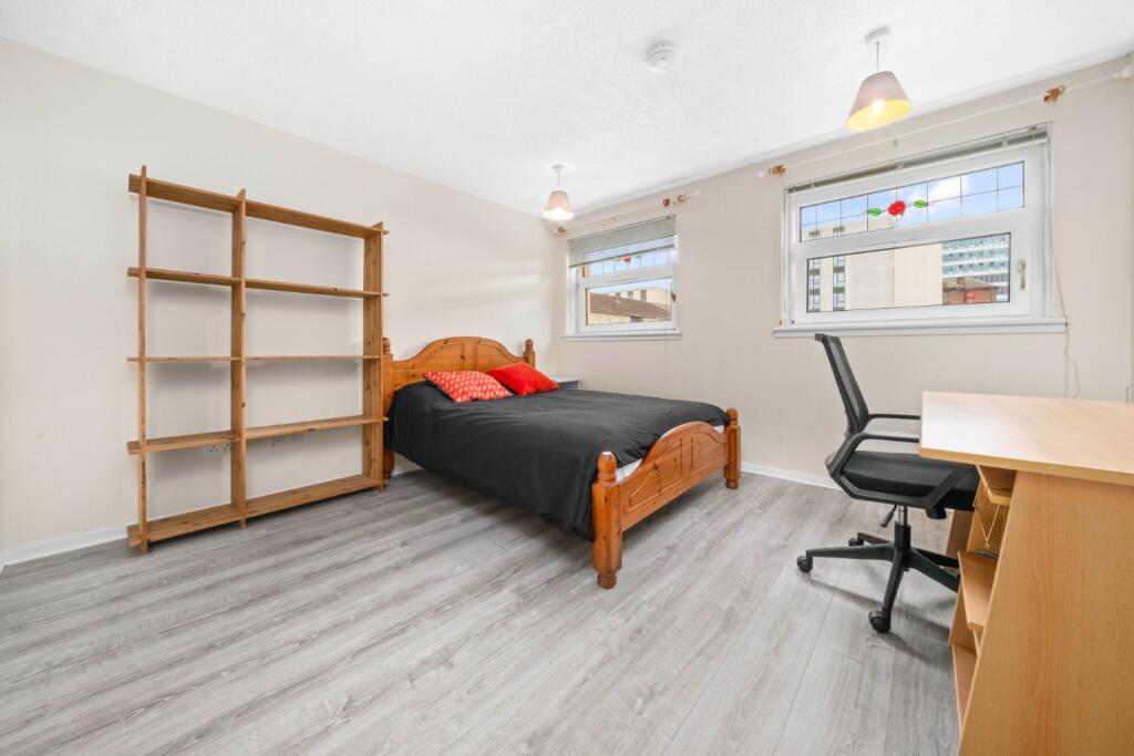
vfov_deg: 90.0
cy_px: 378
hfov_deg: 112.6
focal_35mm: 12
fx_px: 378
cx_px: 567
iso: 800
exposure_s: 2.5
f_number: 22
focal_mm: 12
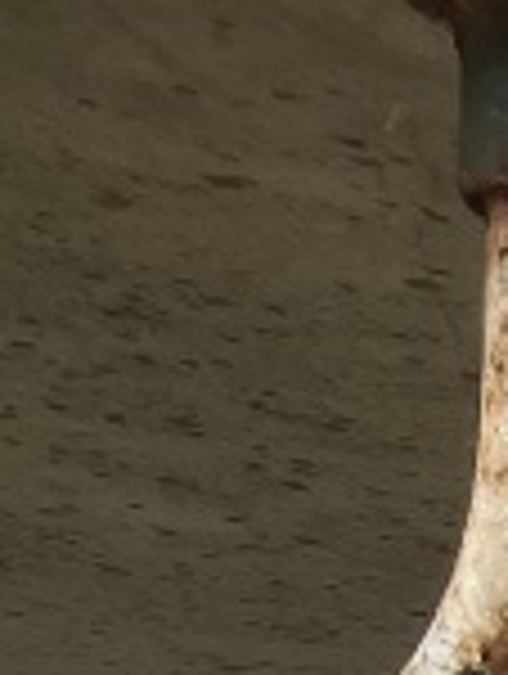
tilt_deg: -10.3
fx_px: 4371
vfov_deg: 7.1
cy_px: 2511
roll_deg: -5.2
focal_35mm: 224
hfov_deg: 5.8
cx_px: 1933
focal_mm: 3.99
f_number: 1.8
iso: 32
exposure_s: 1/300
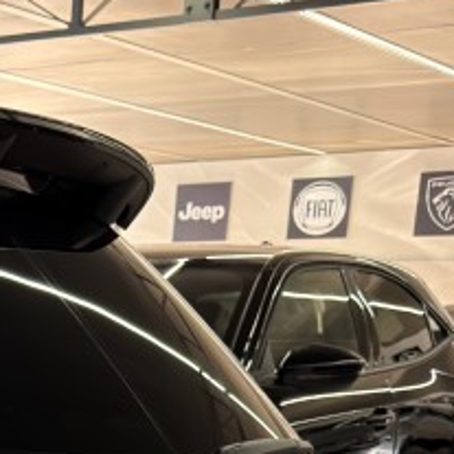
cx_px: -443
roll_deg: -1.6
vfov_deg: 15.4
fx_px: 1558
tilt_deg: -12.1
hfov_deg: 14.1
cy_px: 656
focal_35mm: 105
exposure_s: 1/100
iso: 200
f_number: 1.78
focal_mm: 6.76
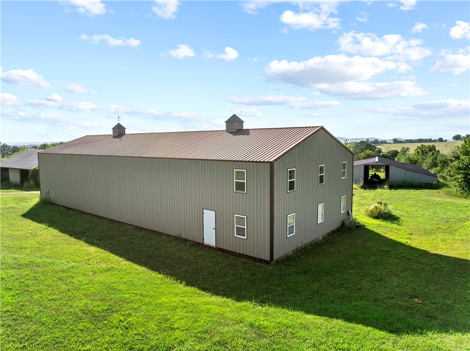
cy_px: 176
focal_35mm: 24
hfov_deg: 71.6
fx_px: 326
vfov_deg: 56.7
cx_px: 235
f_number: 2.8
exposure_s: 1/2000
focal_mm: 12.29
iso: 210
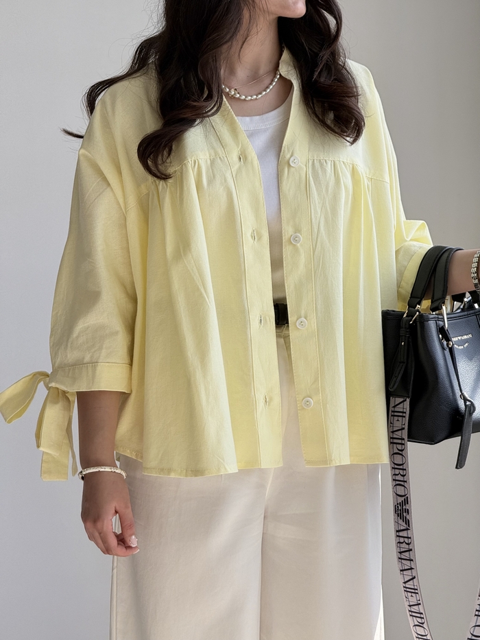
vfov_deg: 16.4
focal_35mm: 120
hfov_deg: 12.4
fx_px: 2218
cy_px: 320
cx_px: 240
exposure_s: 1/338
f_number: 2.8
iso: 50
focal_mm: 15.66
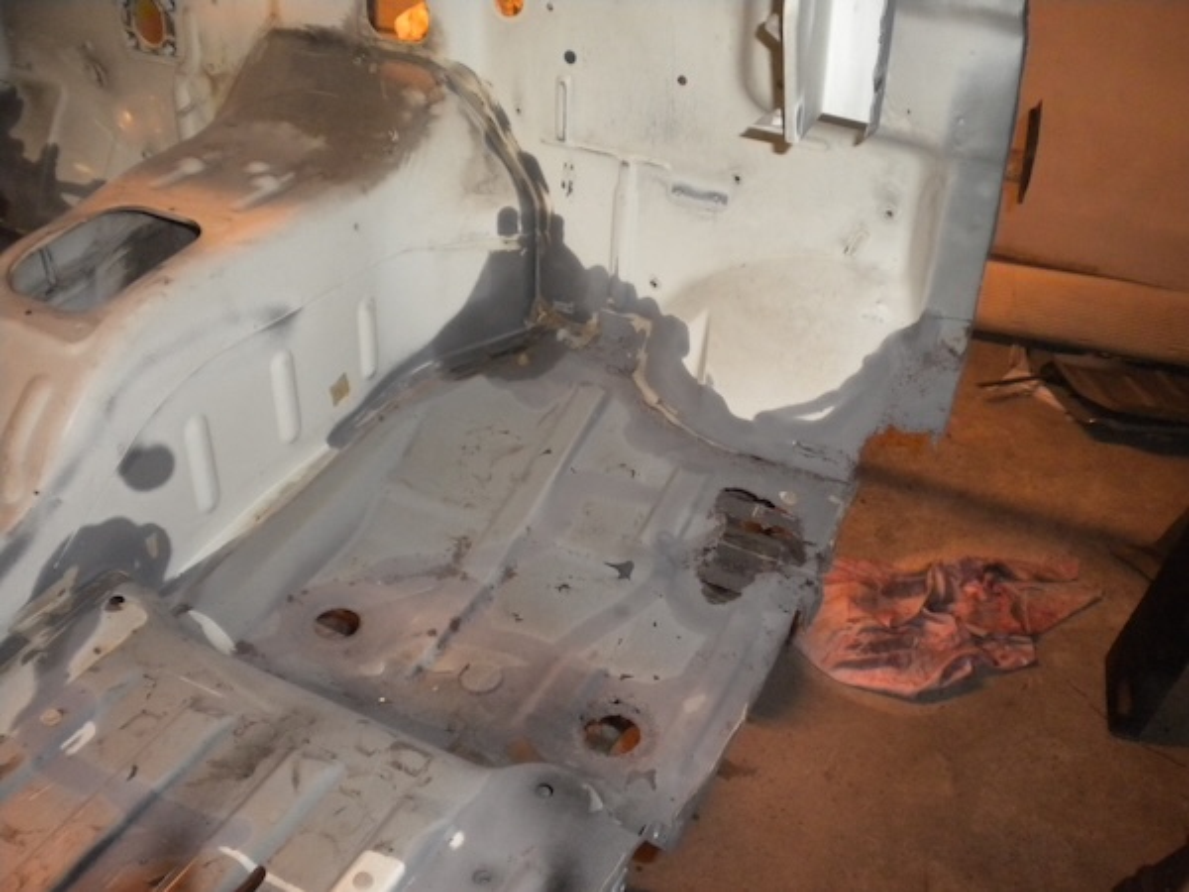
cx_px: 594
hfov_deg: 52.6
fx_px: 1202
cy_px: 446
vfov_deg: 40.7
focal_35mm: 35
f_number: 3.1
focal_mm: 6.3
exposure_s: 1/30
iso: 400
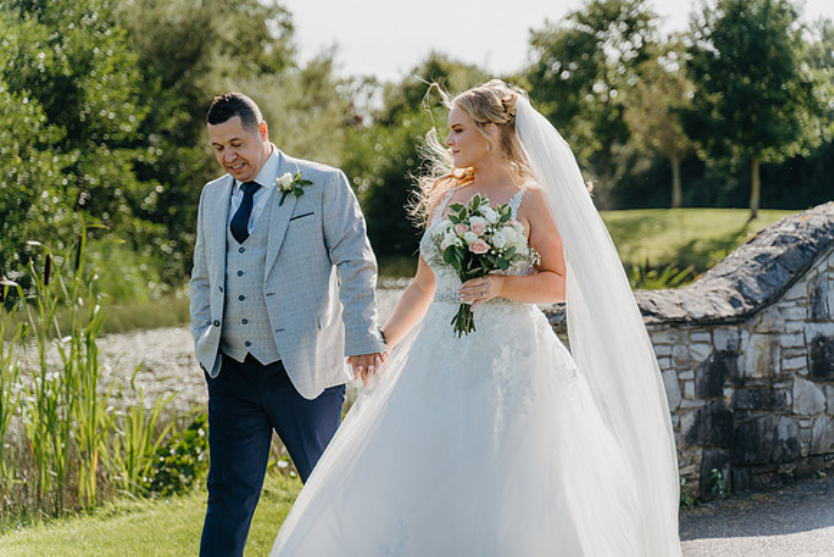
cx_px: 417
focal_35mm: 75
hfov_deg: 27.0
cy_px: 278
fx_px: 1738
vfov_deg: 18.2
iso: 80
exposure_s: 1/1000
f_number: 2.8
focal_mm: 75
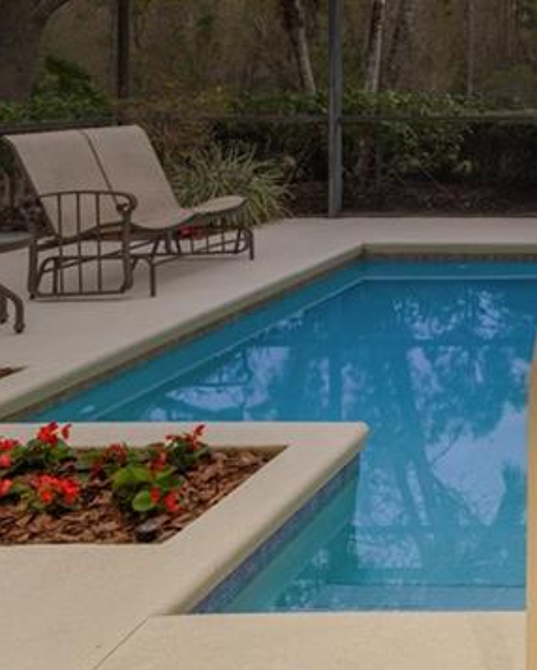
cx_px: 764
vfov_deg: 39.8
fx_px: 854
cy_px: 69
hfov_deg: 26.9
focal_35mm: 43
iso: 200
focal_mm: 16
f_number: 9
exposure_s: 1/3
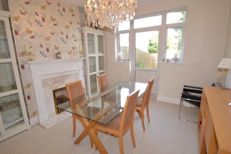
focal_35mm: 17
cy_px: 77
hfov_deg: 92.4
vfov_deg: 69.7
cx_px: 116
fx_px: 111
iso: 400
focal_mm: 11.5
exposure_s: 1/100
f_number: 4.5
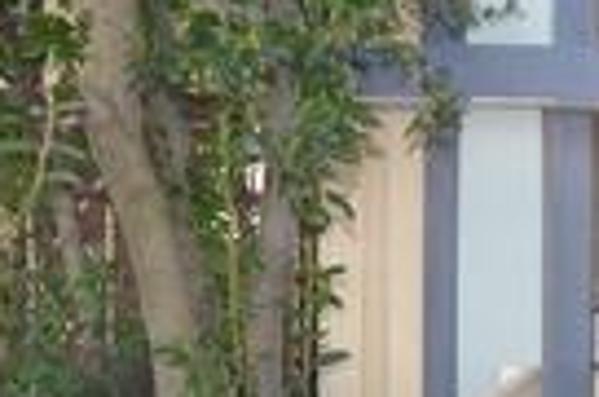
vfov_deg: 12.8
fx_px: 1760
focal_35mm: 106
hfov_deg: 17.8
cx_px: 824
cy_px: 313
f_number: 5
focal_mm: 12
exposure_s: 1/100
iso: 200
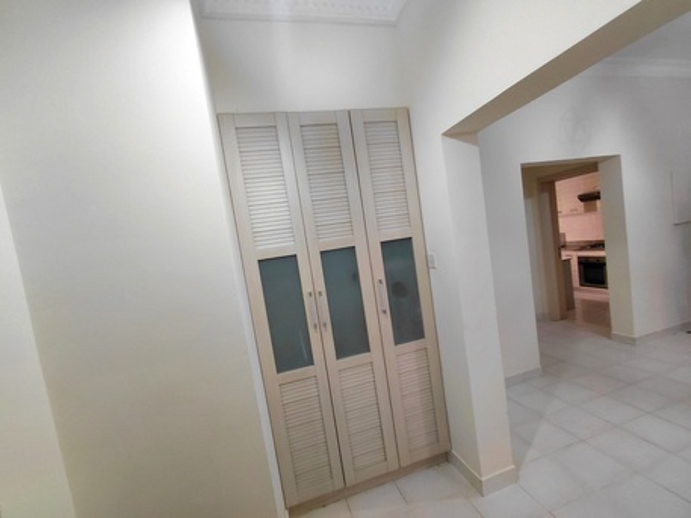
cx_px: 346
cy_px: 259
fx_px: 319
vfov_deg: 78.1
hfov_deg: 94.5
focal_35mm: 16
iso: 160
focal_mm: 1.64
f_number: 2.2
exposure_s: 1/60.2
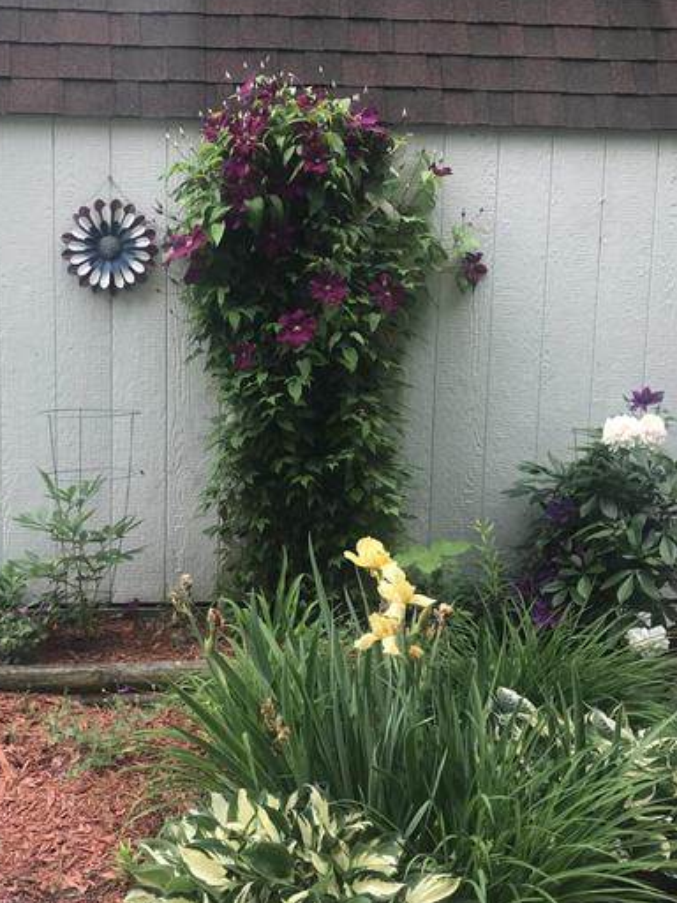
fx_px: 1095
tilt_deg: -7.3
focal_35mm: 42
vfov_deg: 44.8
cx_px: 256
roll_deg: -0.3
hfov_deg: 34.2
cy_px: 432
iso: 20
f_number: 1.8
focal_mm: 3.99
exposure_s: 1/216
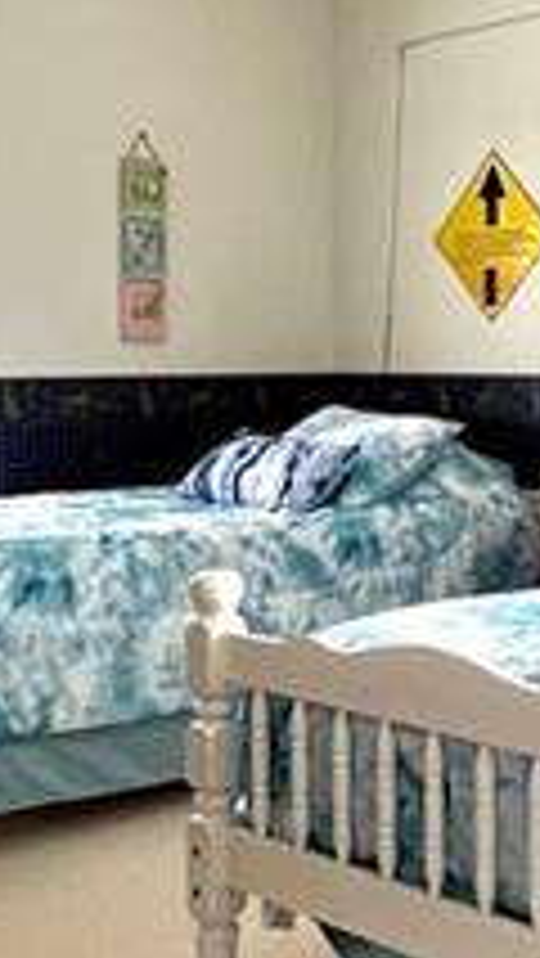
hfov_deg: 21.4
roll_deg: -0.6
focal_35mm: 51
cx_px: 693
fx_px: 1297
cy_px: 387
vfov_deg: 40.4
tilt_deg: -1.2
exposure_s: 1/60
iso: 160
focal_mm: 1.57
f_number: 1.8
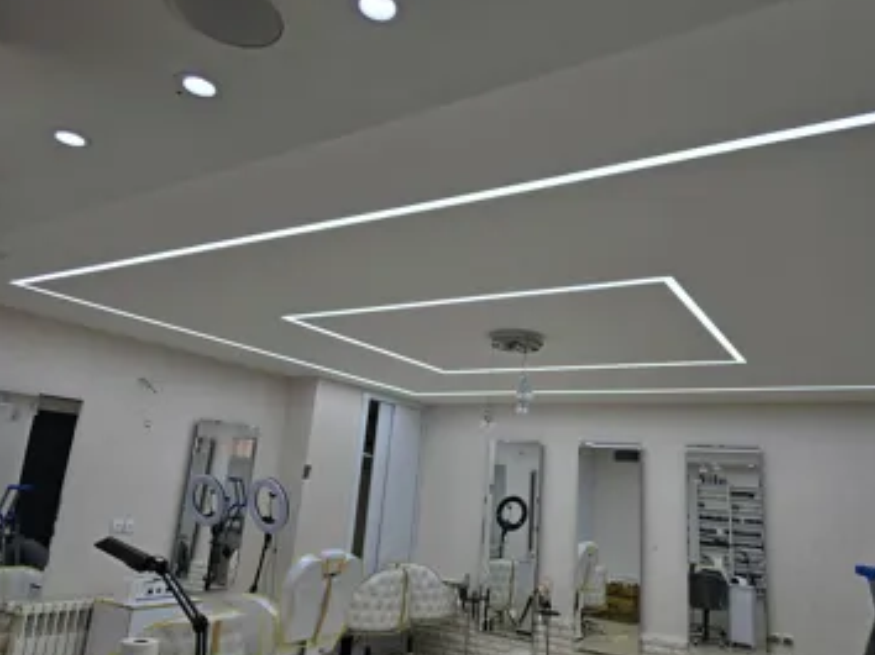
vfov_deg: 53.0
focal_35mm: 26
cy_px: 331
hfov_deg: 67.1
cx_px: 489
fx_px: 657
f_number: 1.7
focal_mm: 6.3
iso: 12
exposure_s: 1/511
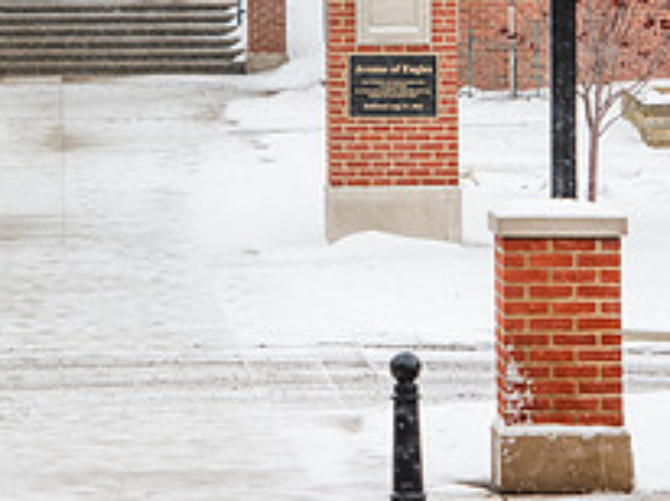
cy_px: -60
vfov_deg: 4.4
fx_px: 6554
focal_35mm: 339
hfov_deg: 5.8
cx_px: 26
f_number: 4.5
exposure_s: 1/200
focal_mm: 125
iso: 320
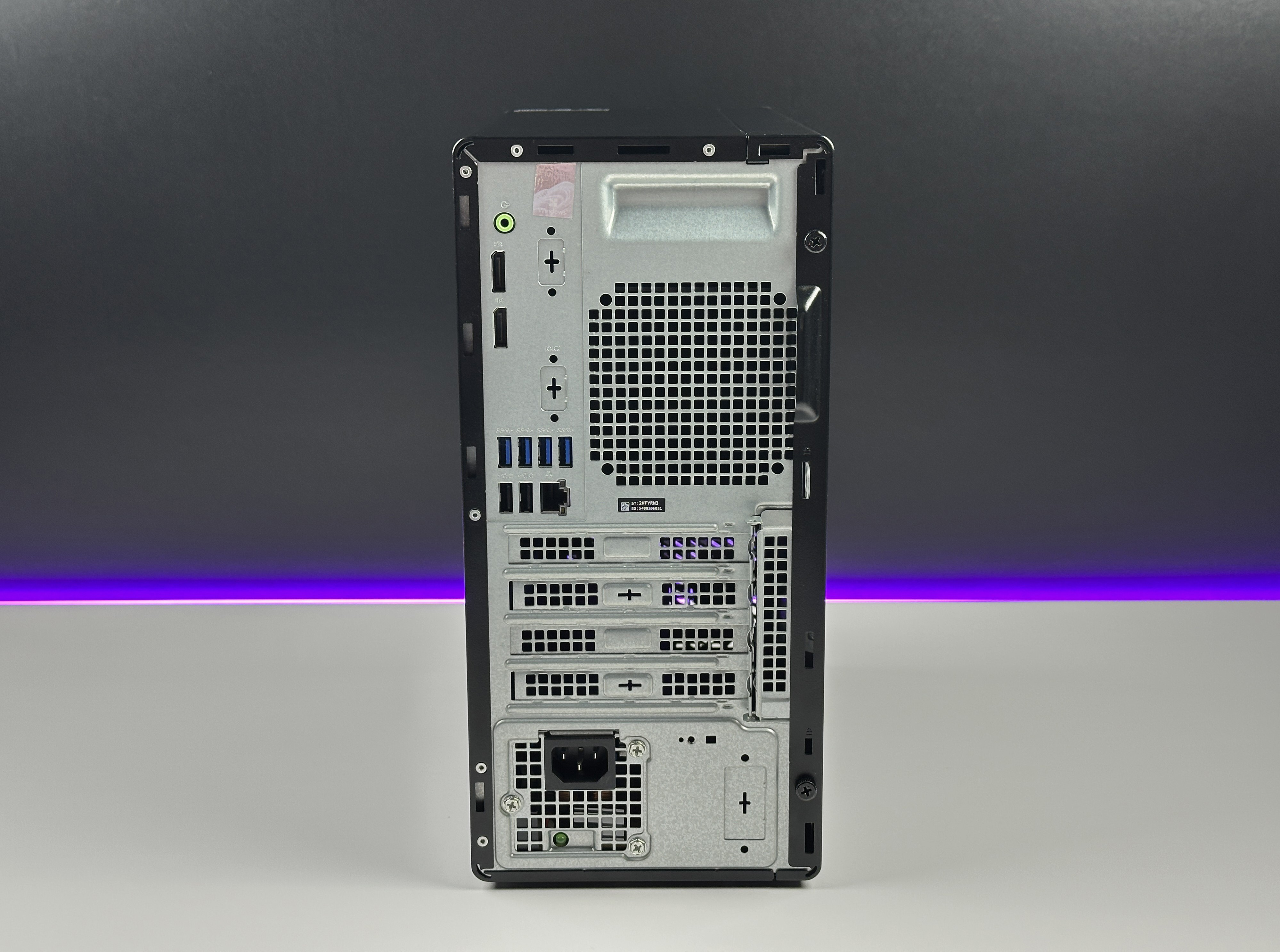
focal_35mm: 48
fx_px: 1769
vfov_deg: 30.1
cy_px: 476
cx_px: 640
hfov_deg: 39.8
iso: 64
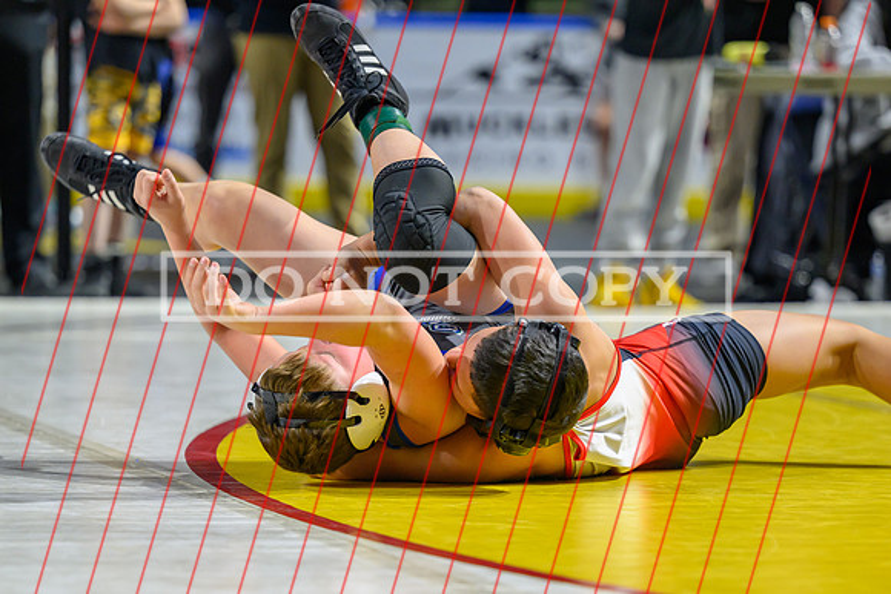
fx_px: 4694
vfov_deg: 7.2
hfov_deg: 10.8
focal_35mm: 190
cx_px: 476
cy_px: 414
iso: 2000
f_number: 2.8
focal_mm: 135
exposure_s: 1/800
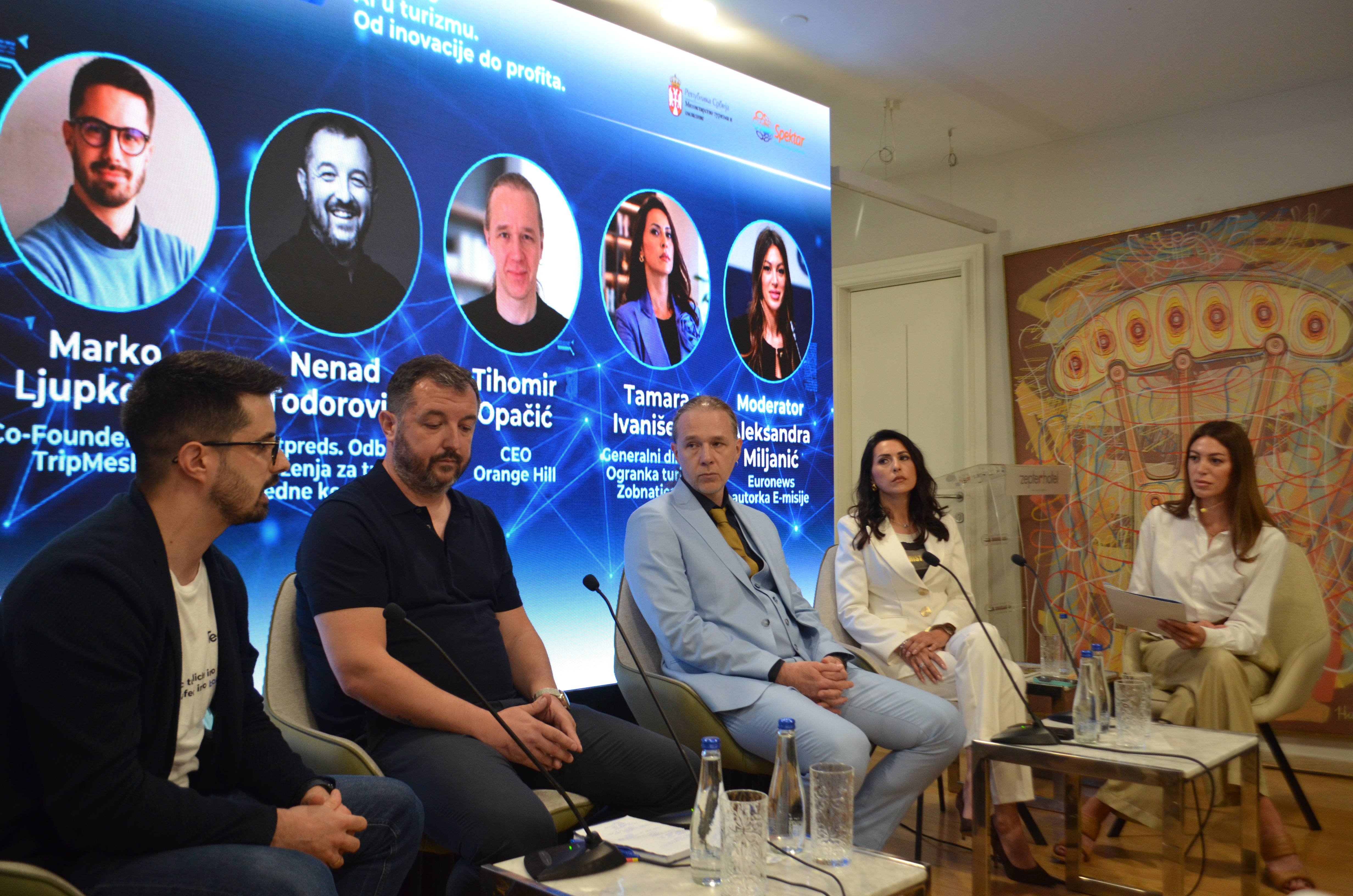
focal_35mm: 30
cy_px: 448
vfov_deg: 43.4
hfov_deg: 62.0
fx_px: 1125
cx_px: 676
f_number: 3.8
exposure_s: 1/60
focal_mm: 20
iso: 800
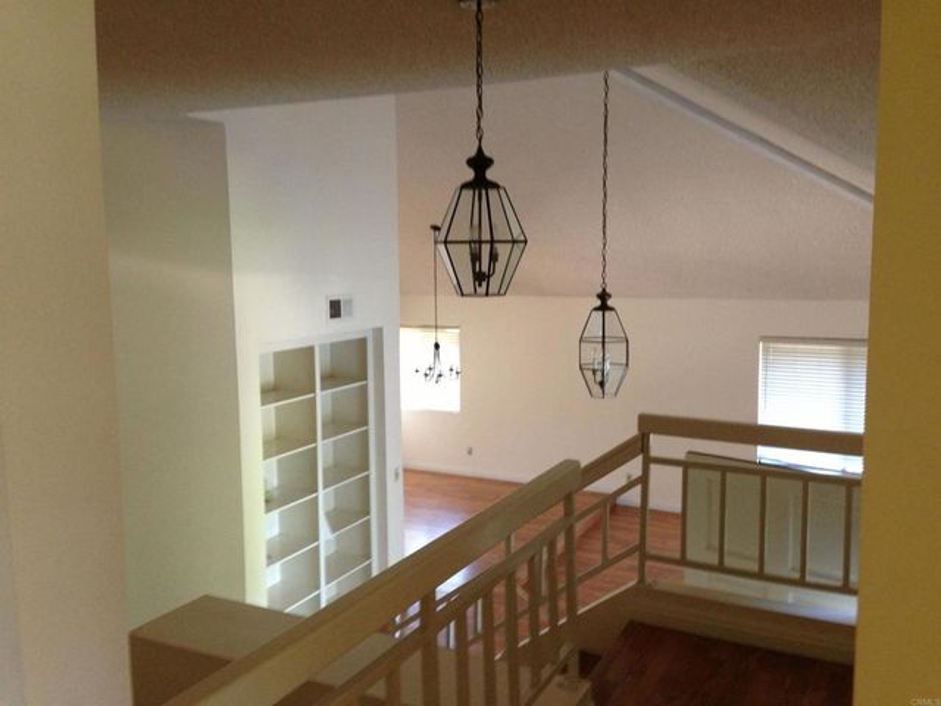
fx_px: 897
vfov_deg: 42.9
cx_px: 470
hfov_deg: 55.4
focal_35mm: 33
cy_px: 353
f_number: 2.4
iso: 160
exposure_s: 1/20
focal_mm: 4.13
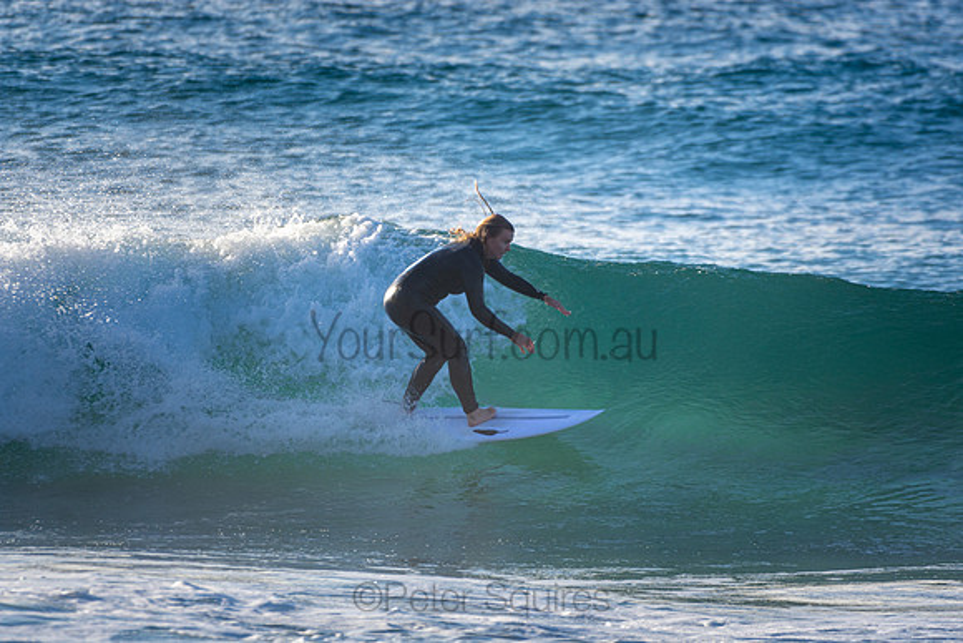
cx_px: 482
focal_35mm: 750
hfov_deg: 2.7
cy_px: 322
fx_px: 20066
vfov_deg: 1.8
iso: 160
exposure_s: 1/640
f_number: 5.6
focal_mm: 500
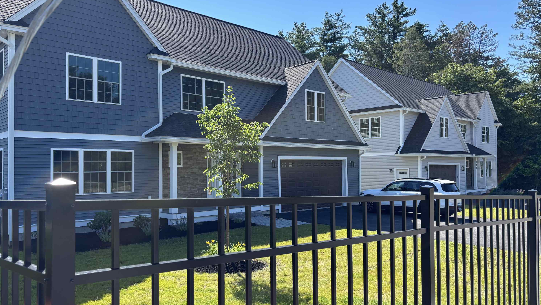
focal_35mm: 29
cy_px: 157
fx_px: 416
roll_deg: +0.4
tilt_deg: +1.0
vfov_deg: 40.2
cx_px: 266
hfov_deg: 66.1
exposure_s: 1/1068
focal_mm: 5.96
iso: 50
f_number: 1.6
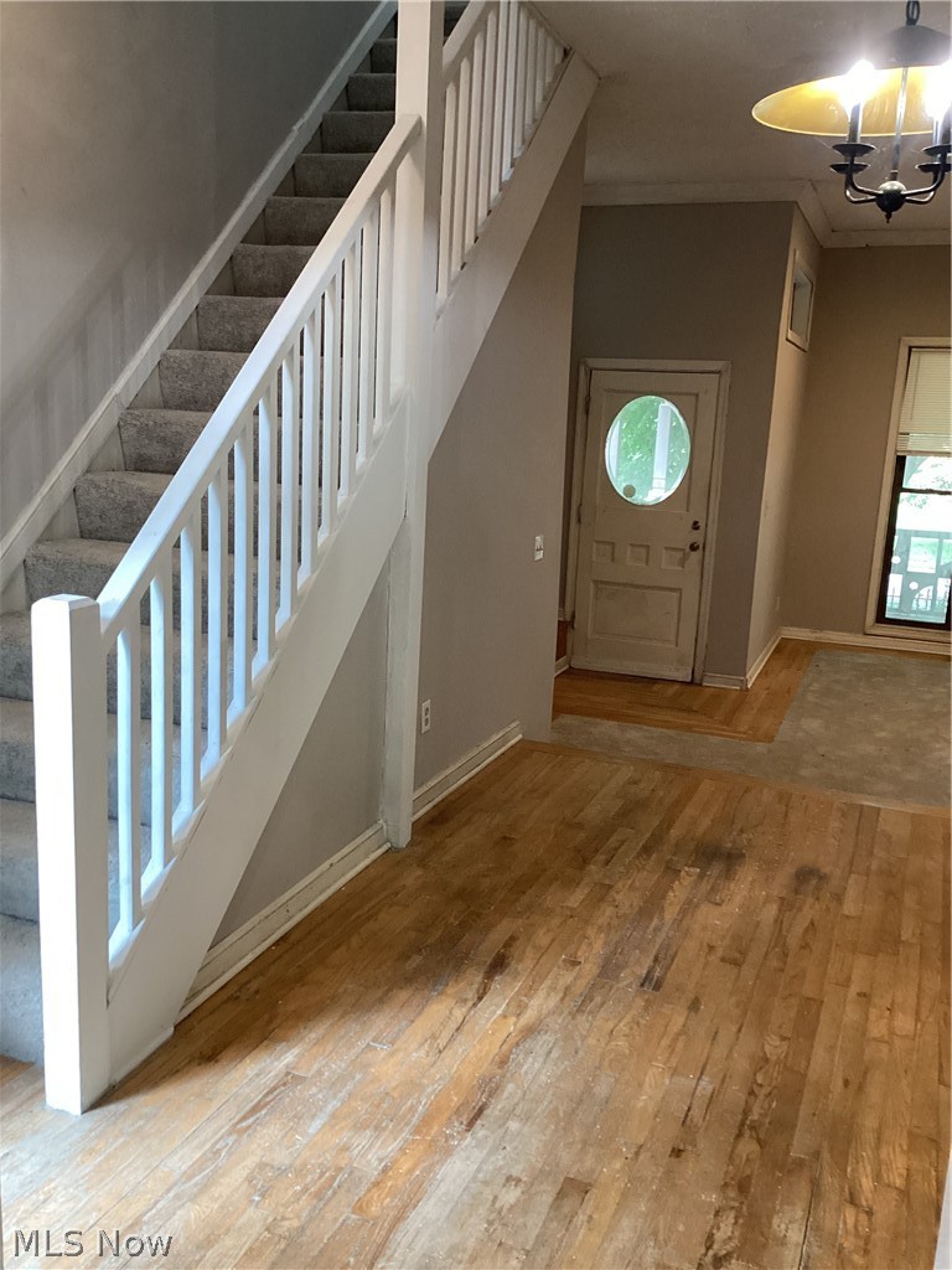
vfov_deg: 58.4
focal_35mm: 31
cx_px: 476
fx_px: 1137
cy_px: 635
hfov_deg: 45.4
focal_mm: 3.3
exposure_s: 1/60
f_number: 2.4
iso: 320
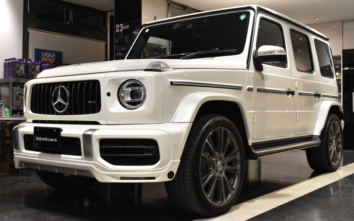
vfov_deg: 30.9
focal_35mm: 42
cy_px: 108
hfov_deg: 47.7
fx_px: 400
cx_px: 178
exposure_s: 1/40
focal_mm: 27
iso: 1250
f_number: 8
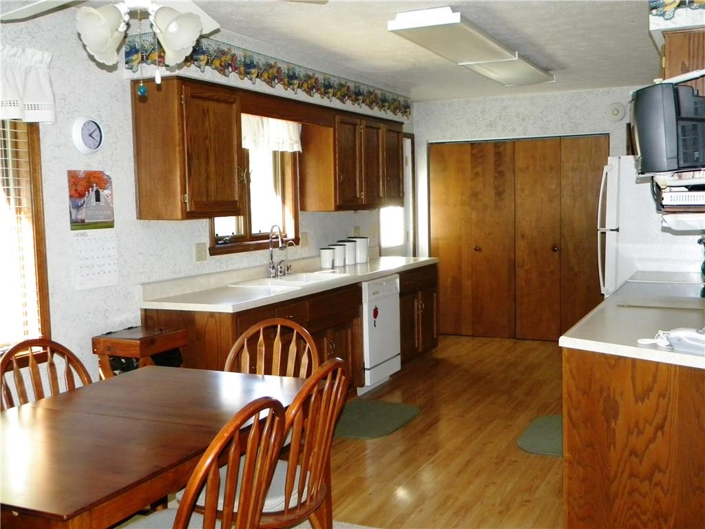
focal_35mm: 36
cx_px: 352
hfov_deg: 51.4
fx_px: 733
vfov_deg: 39.7
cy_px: 264
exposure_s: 1/30
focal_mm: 6.4
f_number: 3.7
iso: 400
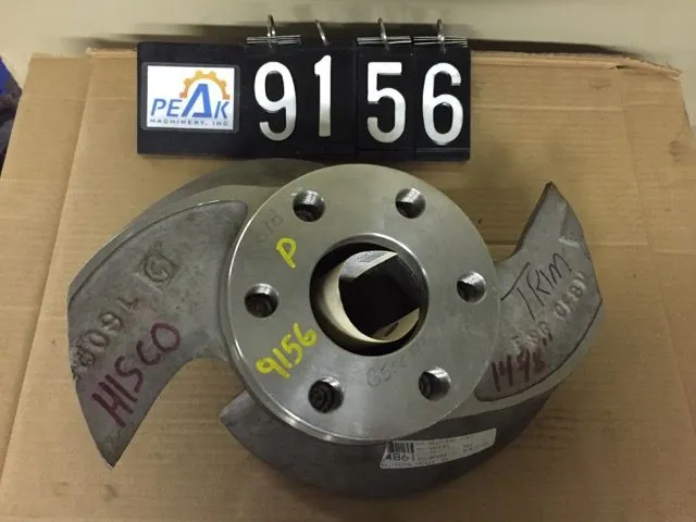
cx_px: 348
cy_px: 261
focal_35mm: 29
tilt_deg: -63.3
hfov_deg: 61.7
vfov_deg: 48.2
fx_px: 583
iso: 400
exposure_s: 1/15
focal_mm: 4.15
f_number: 2.2
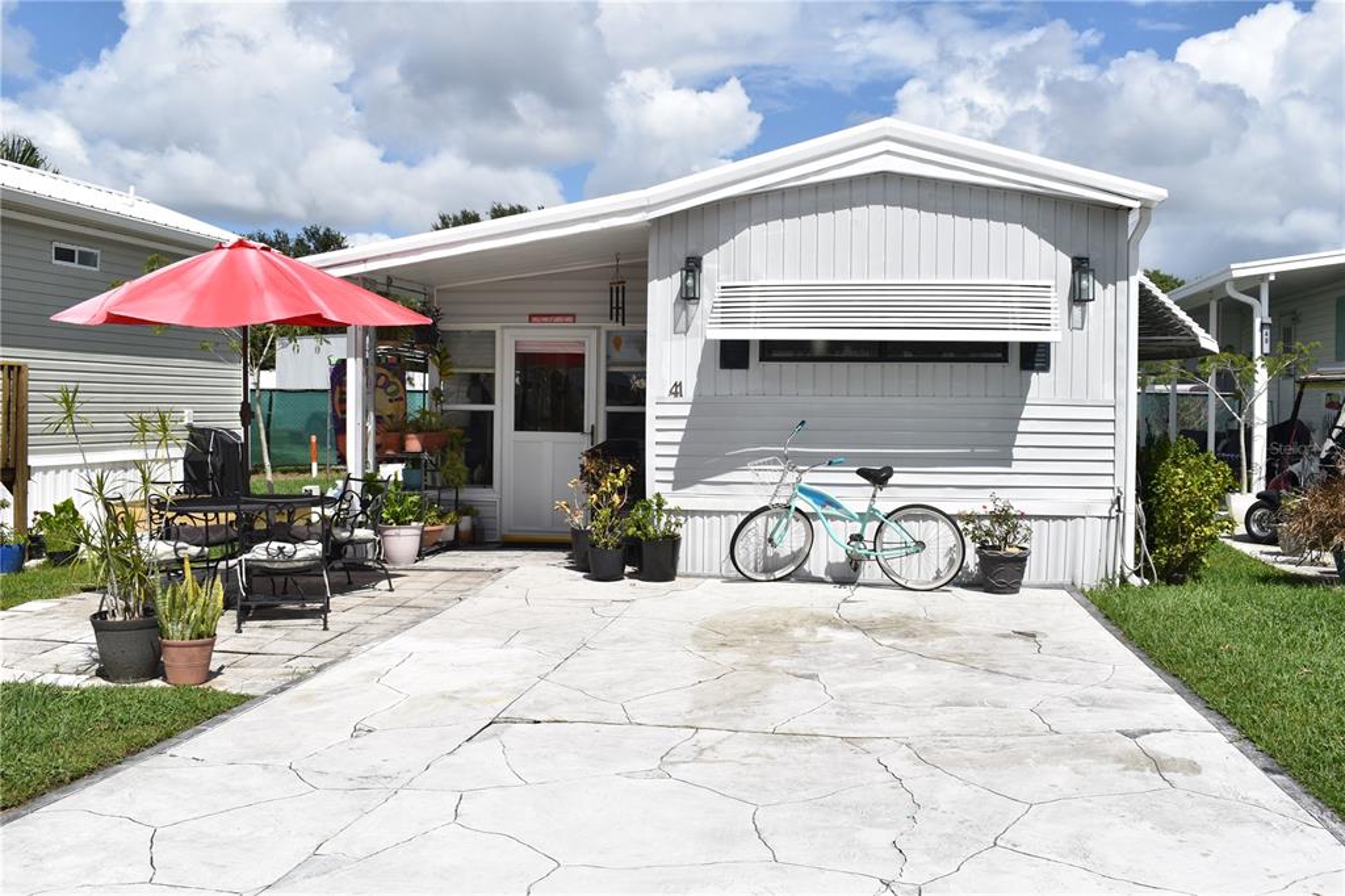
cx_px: 672
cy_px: 448
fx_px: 1232
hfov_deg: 57.2
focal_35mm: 33
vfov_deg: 39.9
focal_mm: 22
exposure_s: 1/400
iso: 100
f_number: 9
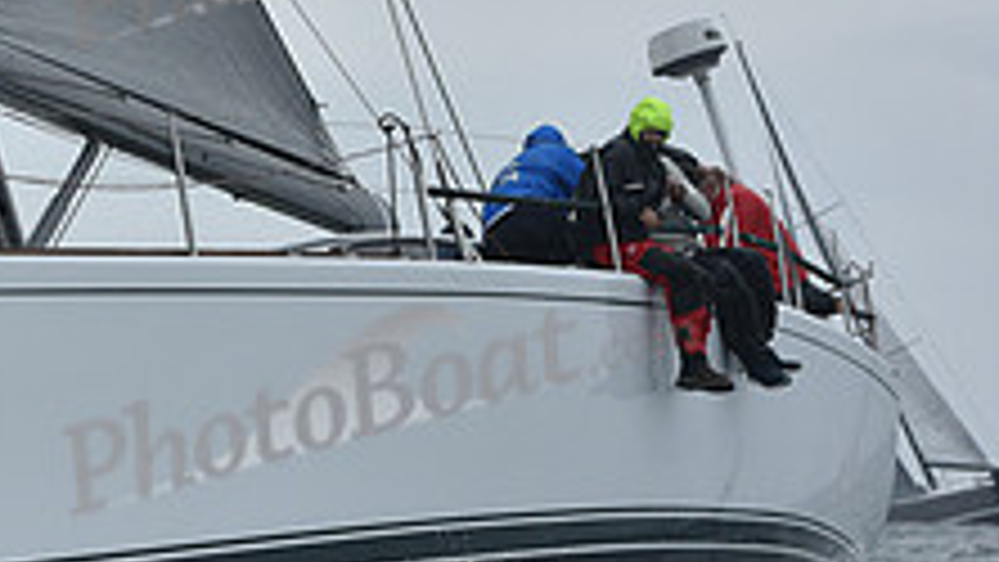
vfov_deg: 5.2
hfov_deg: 9.1
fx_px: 6174
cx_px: -166
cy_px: 227
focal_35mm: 233
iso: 320
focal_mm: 85
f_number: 8
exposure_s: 1/1000
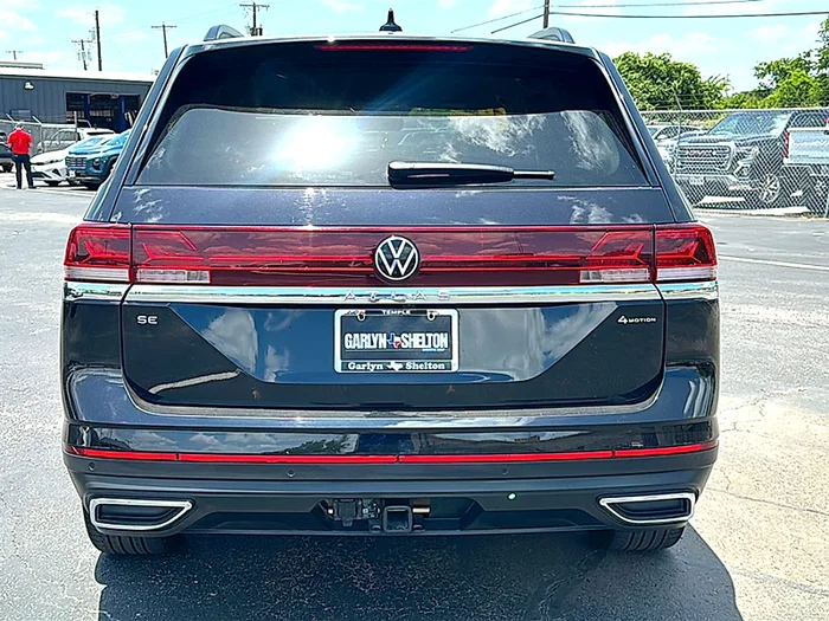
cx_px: 414
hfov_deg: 49.0
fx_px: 910
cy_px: 310
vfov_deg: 37.7
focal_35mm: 38
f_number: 1.78
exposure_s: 1/2037
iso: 80
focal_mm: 6.86
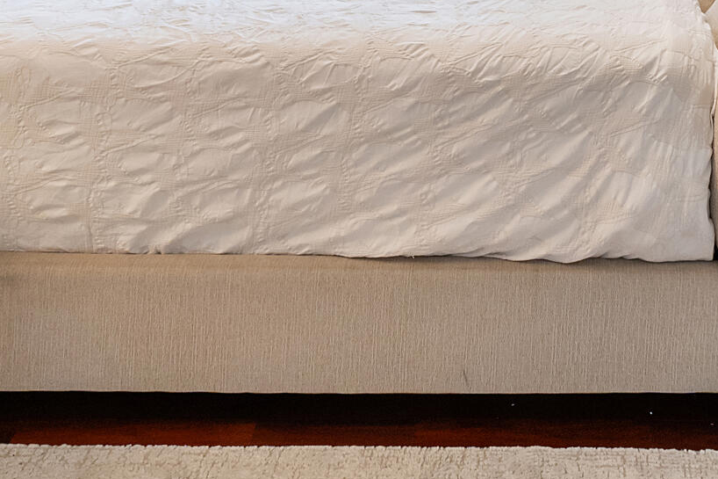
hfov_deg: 35.5
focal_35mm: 55
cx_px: 537
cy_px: -325
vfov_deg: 19.7
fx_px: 1097
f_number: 11
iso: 160
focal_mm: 10
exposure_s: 1/2.5
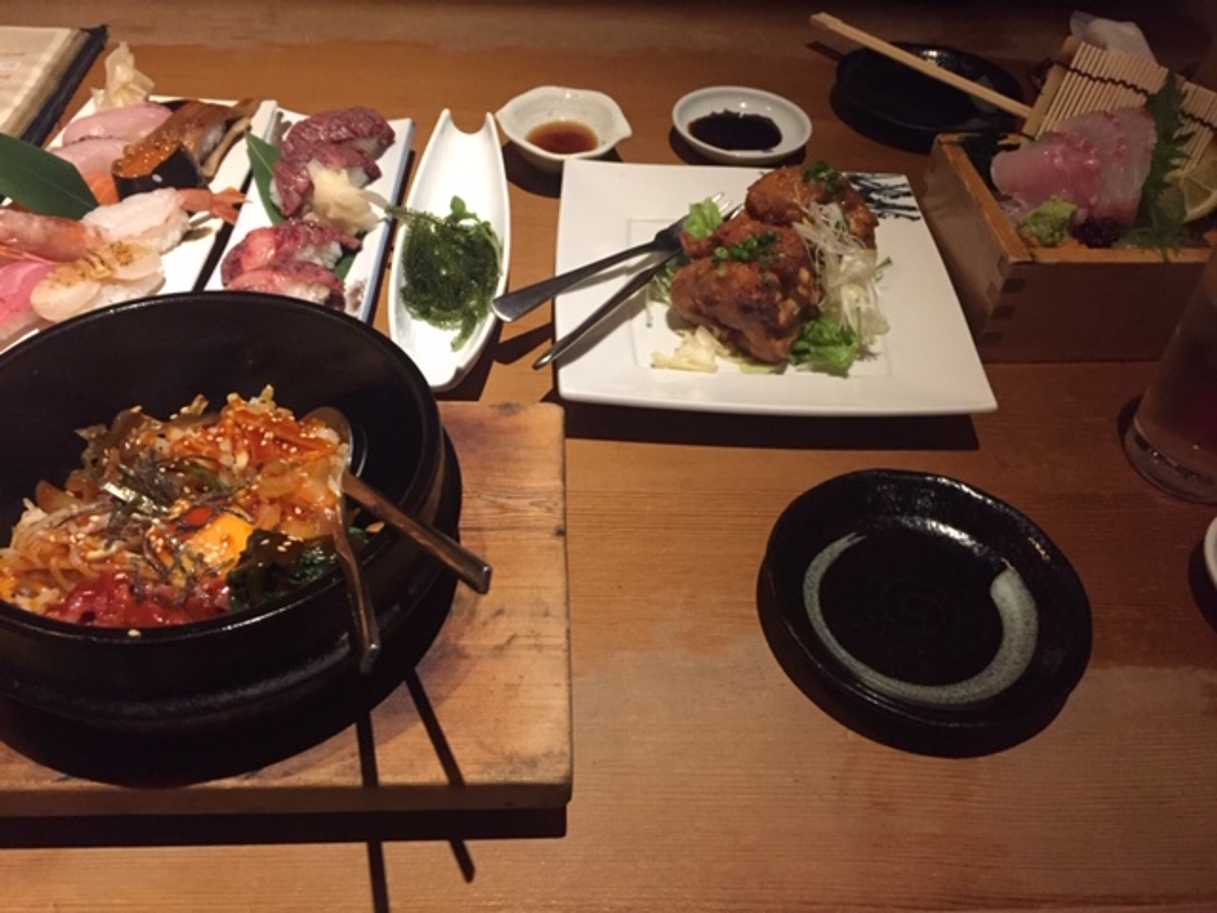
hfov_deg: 61.7
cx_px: 608
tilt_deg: -45.4
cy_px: 456
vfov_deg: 48.2
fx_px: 1020
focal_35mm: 29
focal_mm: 4.15
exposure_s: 1/30
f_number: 2.2
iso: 250
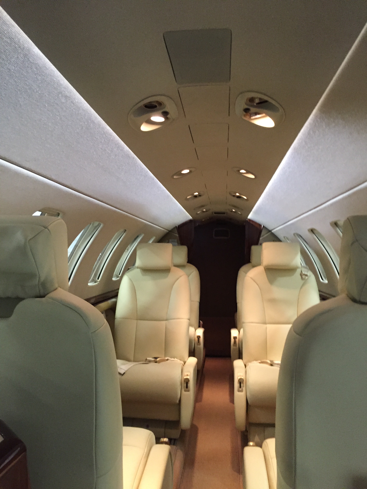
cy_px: 244
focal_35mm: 29
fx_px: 410
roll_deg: -1.0
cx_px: 184
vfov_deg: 61.7
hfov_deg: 48.2
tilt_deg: -0.4
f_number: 2.2
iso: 250
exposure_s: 1/30
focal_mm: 4.15
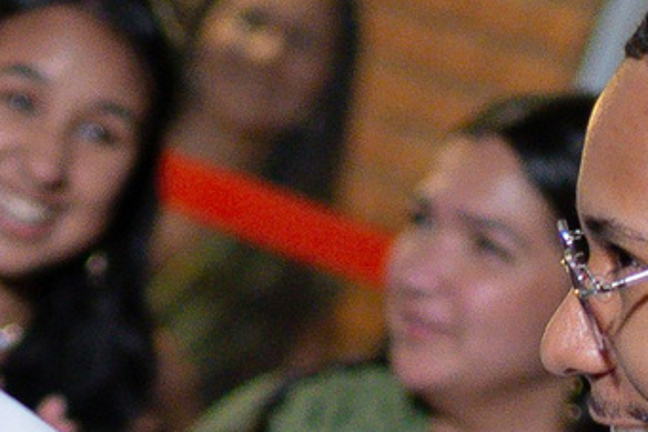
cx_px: -2
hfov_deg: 7.8
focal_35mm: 263
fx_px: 4731
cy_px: 806
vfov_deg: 5.1
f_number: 1.4
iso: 2000
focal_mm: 35
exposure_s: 1/400
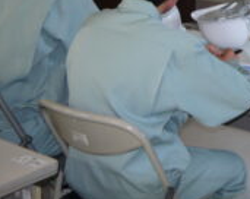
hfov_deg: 17.6
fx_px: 760
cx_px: 320
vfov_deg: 14.2
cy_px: -75
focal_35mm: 103
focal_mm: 15
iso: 250
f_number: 3.6
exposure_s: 1/13
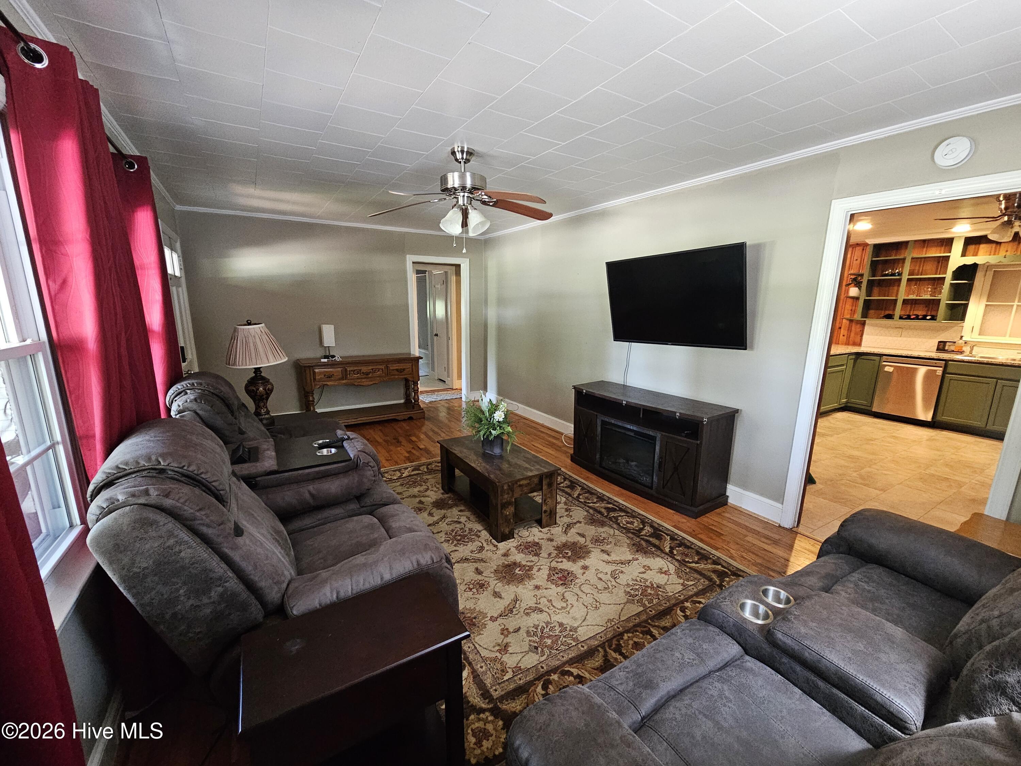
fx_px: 383
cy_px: 383
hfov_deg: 106.2
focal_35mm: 13
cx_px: 510
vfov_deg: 89.9
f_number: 2.2
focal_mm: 2.2
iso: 800
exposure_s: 1/24
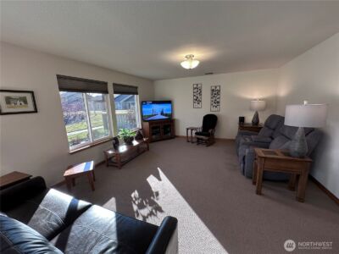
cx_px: 170
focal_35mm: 14
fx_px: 137
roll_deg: +2.1
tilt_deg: -9.1
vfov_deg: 85.7
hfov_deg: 102.1
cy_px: 127
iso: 160
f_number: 2.2
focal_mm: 2.22
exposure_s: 1/120
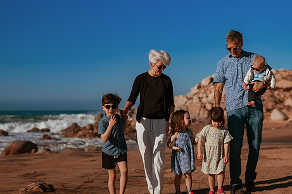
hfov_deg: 27.7
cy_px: 113
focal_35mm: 73
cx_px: 154
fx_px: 592
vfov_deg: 18.6
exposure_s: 1/8000
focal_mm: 58
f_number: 3.2
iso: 50
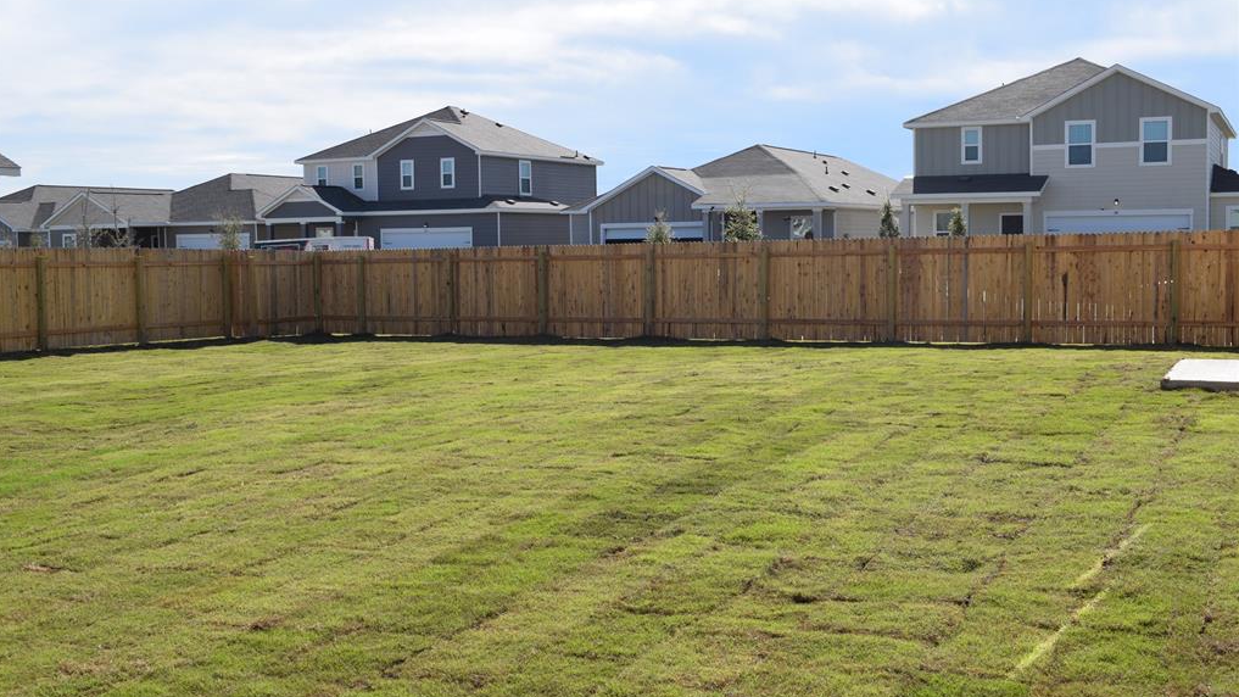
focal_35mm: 40
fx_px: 1299
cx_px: 616
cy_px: 329
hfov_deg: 51.0
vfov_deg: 30.0
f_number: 10
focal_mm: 25
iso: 200
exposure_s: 1/400
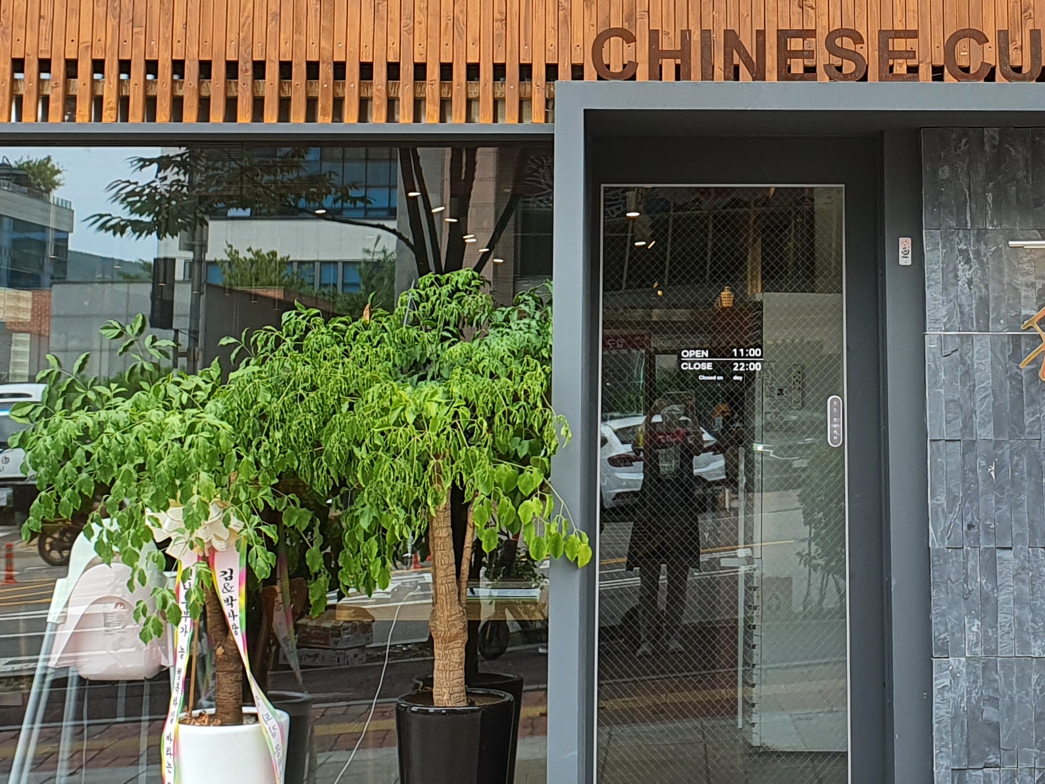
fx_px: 1992
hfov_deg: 29.1
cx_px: 719
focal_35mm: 66
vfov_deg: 21.9
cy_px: 131
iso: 50
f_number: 2.4
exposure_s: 1/262
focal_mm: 4.3
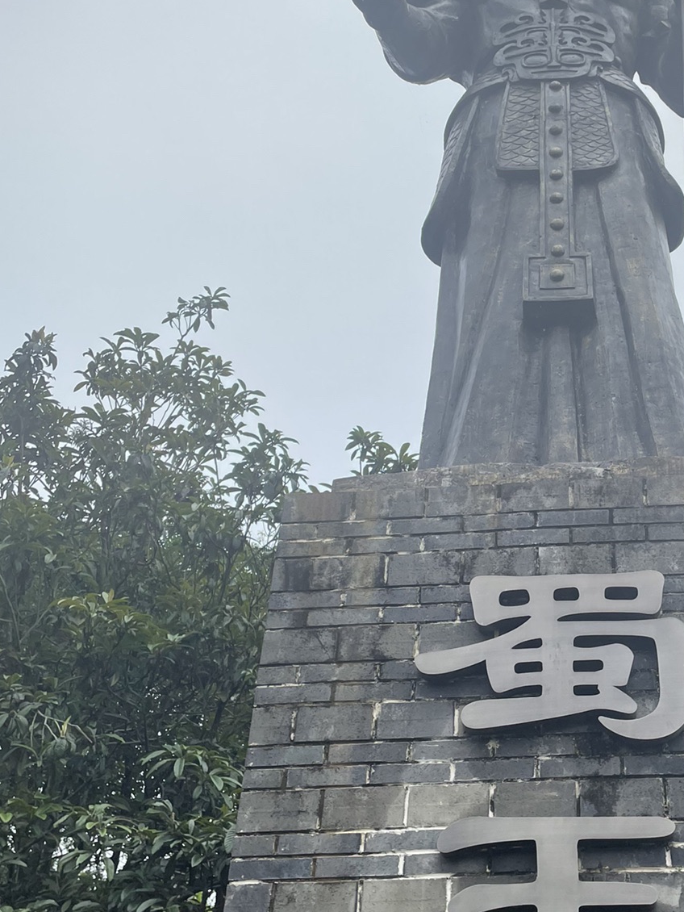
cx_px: 527
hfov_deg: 30.9
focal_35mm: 46
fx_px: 1211
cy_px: 479
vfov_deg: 41.2
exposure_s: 1/1916
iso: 32
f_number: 1.6
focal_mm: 4.2
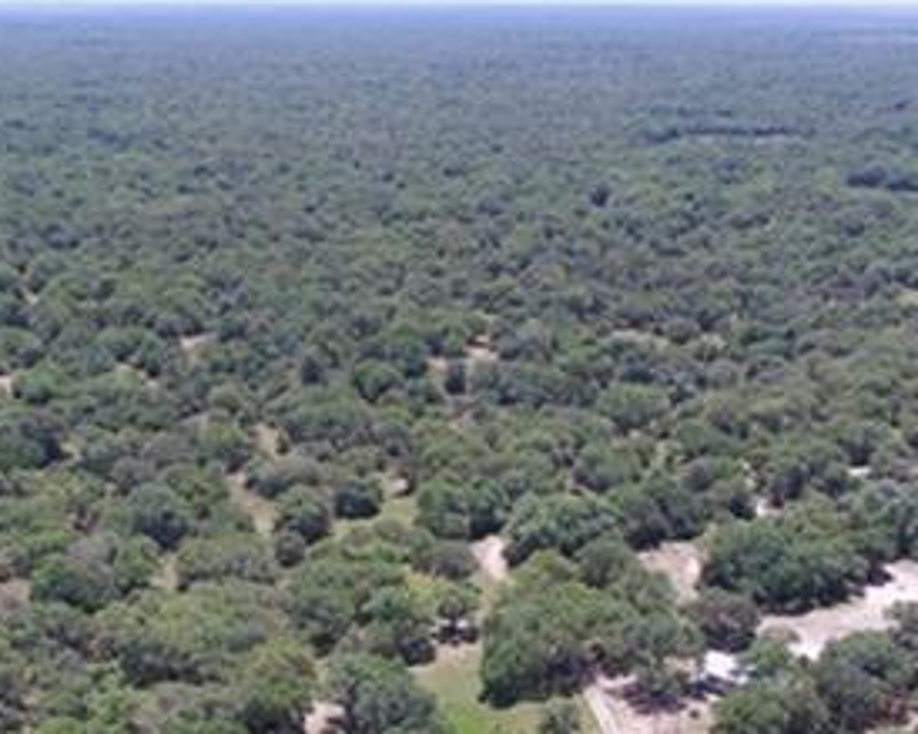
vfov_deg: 25.4
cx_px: 248
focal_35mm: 57
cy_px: 734
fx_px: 1548
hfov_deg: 32.5
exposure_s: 1/756
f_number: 2.8
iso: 100
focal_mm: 3.61
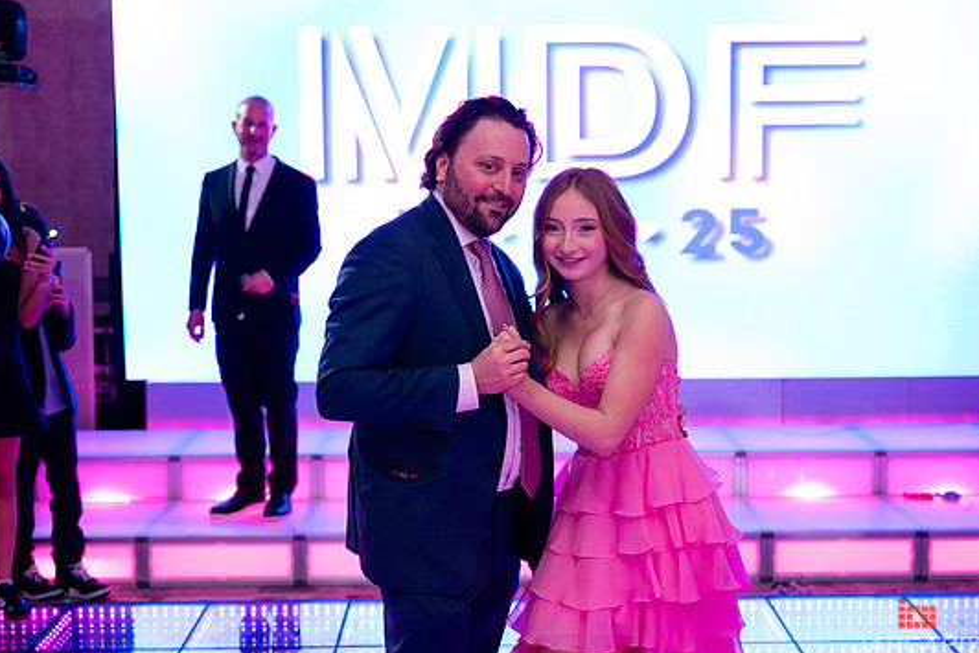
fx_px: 1387
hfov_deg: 38.9
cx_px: 518
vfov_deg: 26.5
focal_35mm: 51
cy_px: 322
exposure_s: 1/160
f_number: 3.2
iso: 1600
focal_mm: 43
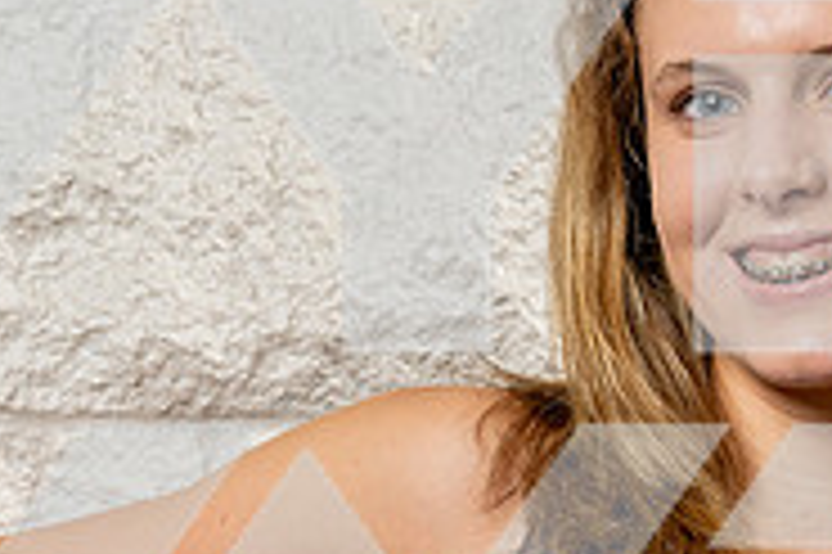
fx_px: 3487
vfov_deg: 9.0
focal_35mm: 151
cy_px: 668
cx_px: 604
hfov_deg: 13.6
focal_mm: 40
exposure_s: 1/250
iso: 250
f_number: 5.6
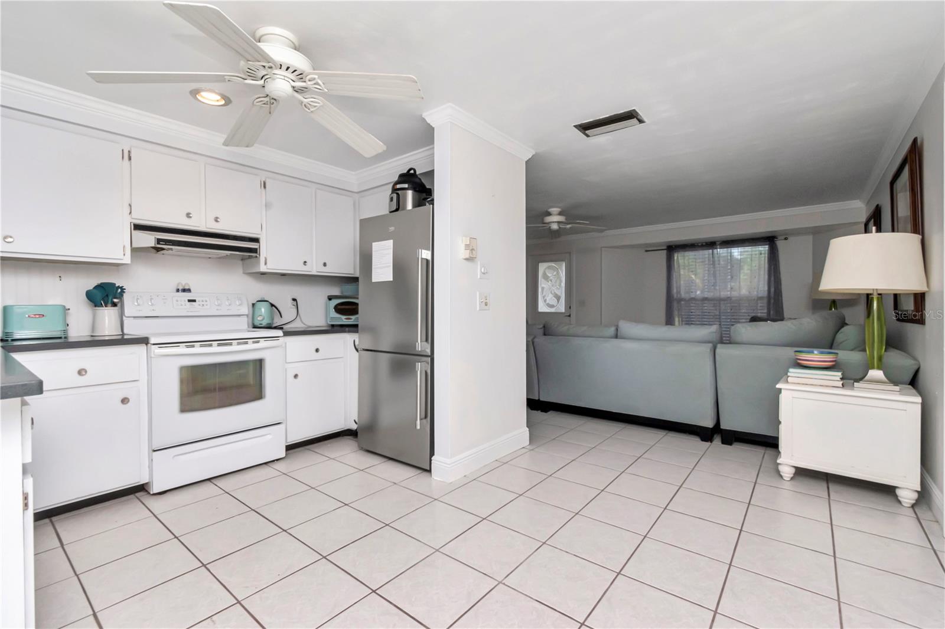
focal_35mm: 15
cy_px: 314
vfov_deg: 77.3
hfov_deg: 100.4
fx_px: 394
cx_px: 472
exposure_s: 1/200
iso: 800
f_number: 14
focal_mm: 10
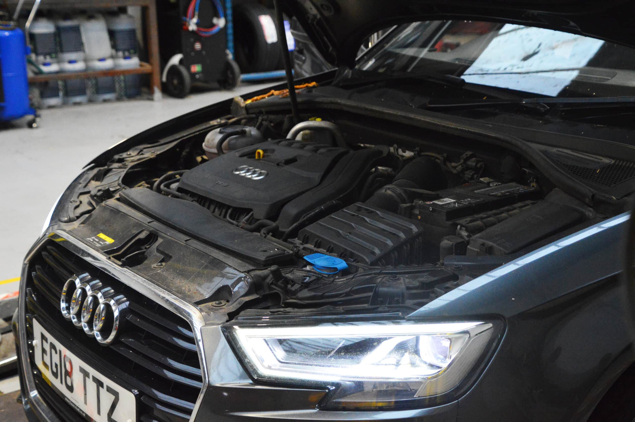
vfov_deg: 23.7
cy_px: 211
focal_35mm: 57
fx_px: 1004
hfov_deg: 35.1
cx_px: 318
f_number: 4.2
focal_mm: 38
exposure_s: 1/500
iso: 3200
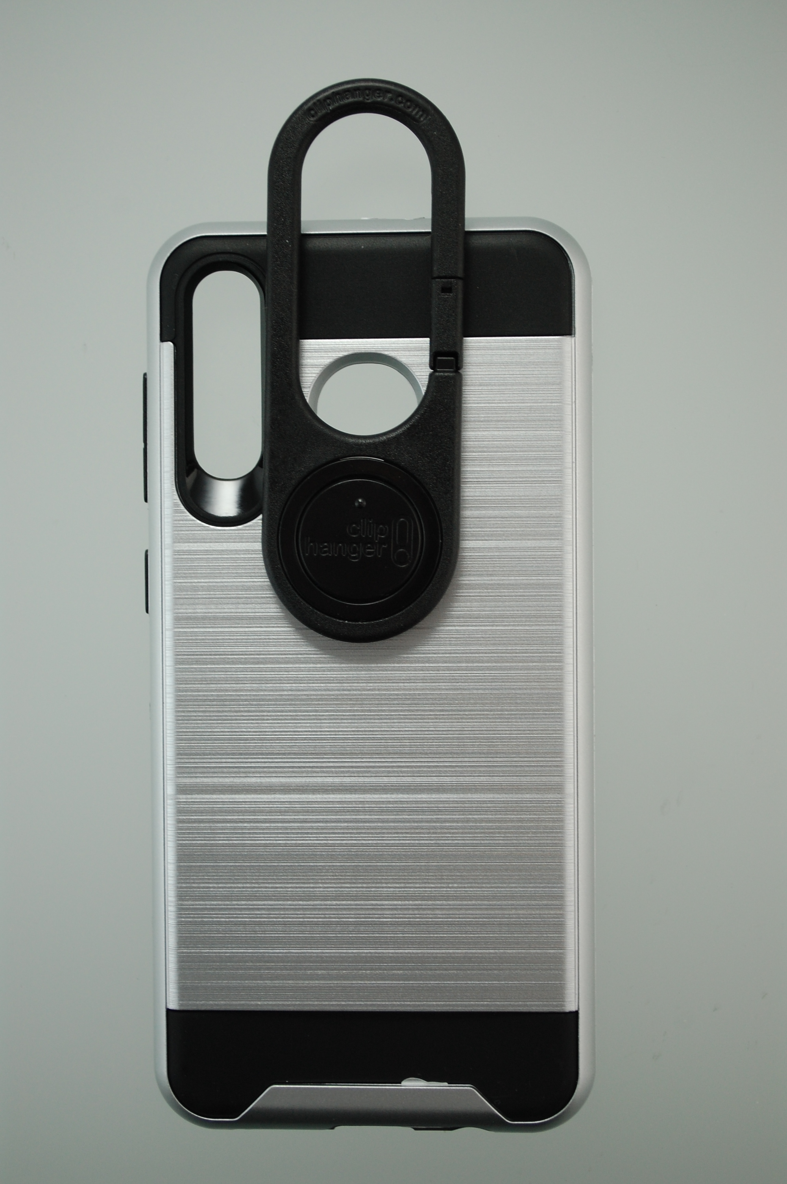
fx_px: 1872
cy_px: 592
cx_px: 394
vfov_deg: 35.1
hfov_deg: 23.7
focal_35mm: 57
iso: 400
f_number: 5.3
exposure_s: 1/60
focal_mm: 38
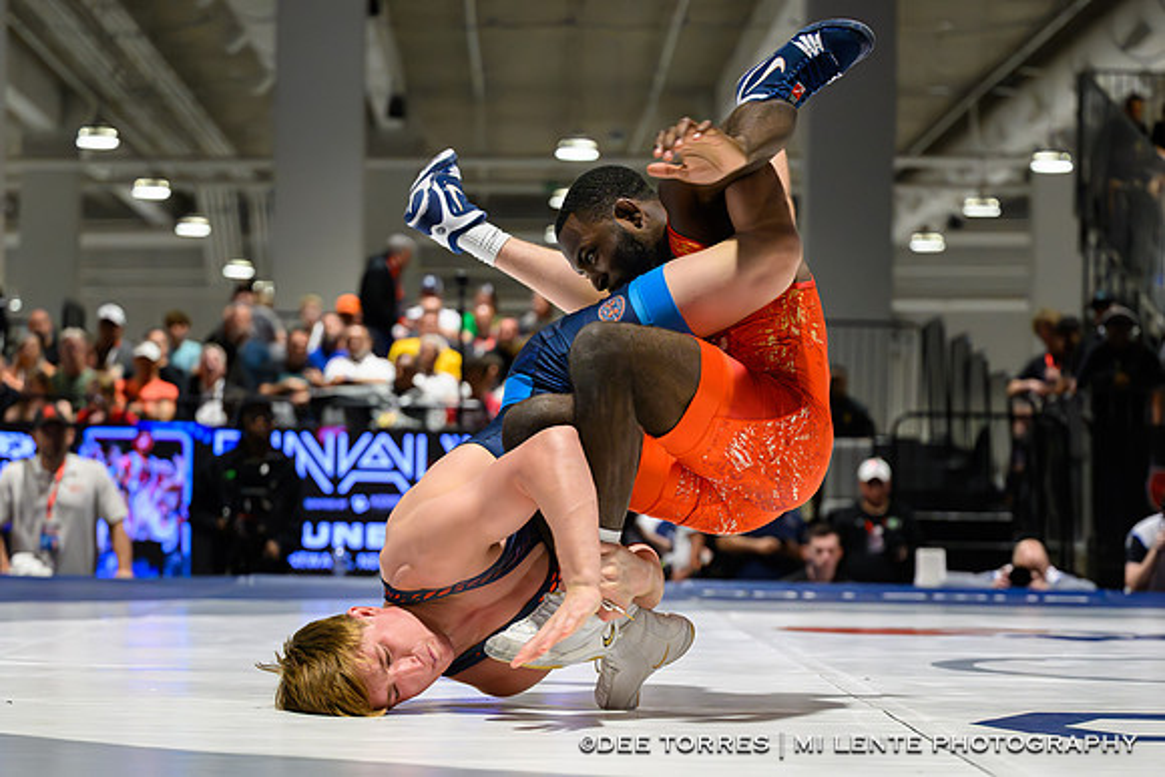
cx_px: 642
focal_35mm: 96
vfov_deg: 14.3
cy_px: 527
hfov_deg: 21.3
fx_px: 3094
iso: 8000
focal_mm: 70
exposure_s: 1/640
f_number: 2.8
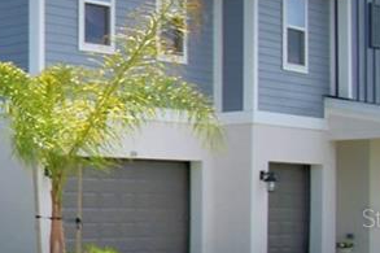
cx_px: -560
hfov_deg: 14.5
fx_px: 865
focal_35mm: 82
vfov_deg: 16.5
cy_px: 218
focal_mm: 10
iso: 100
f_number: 4.5
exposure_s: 1/1600
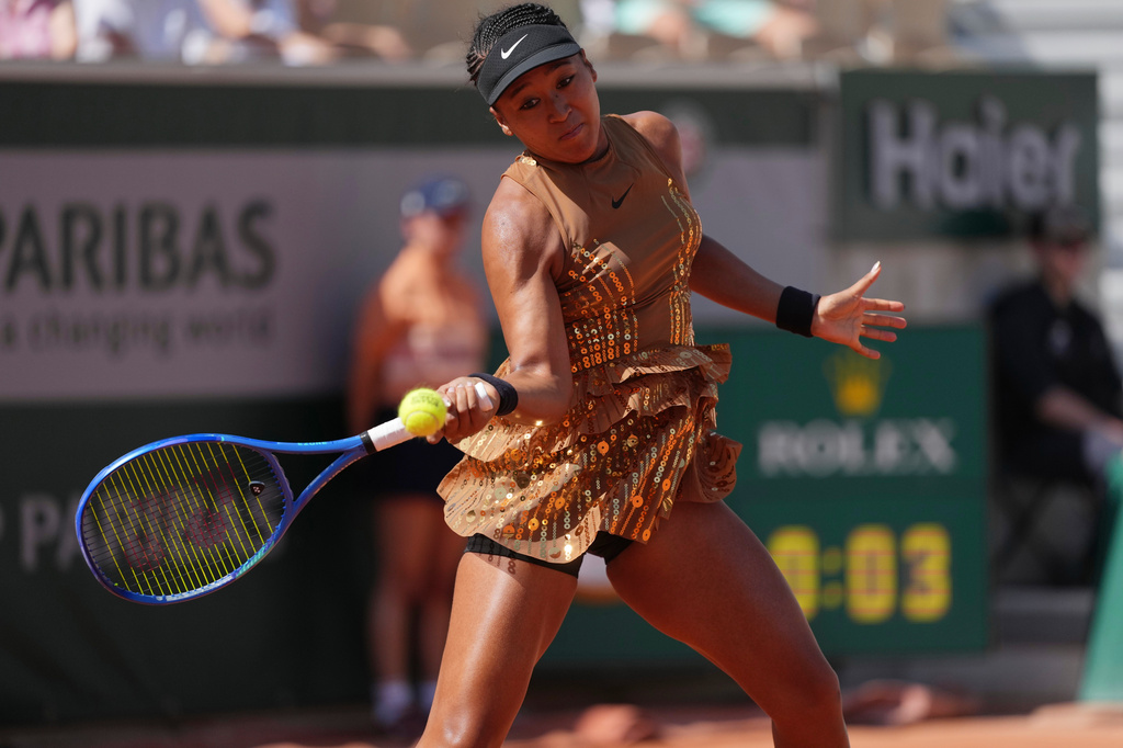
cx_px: 562
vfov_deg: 4.6
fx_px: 9355
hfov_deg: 6.9
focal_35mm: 300
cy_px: 374
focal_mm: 300
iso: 500
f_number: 2.8
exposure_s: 1/10000
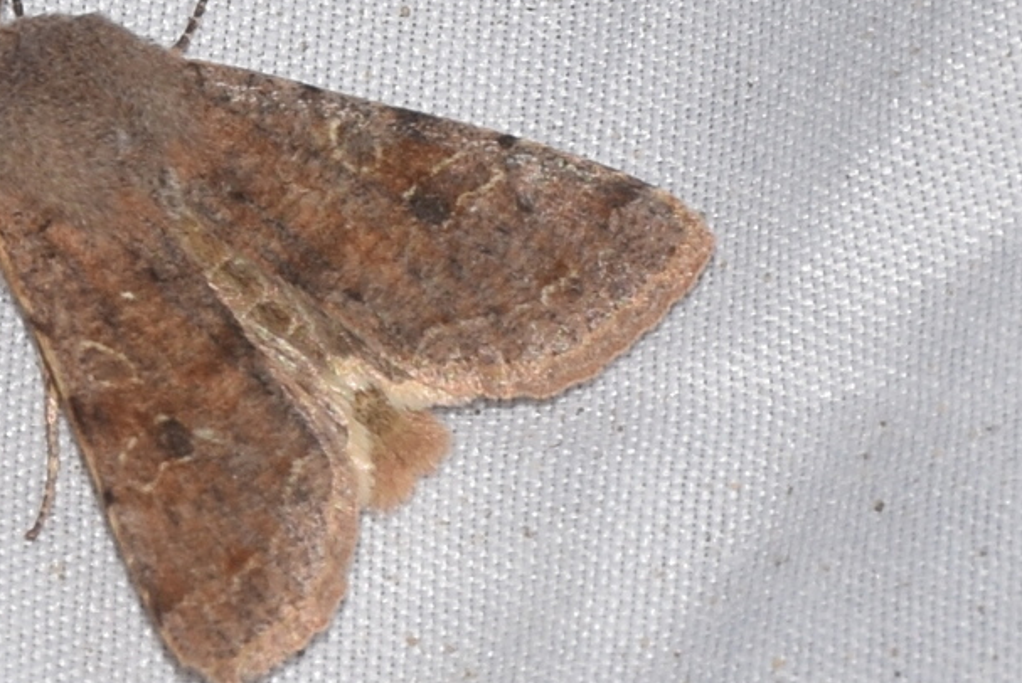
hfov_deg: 7.8
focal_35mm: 265
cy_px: 246
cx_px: 245
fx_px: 7530
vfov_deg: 5.2
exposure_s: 1/160
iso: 100
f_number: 13
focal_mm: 112
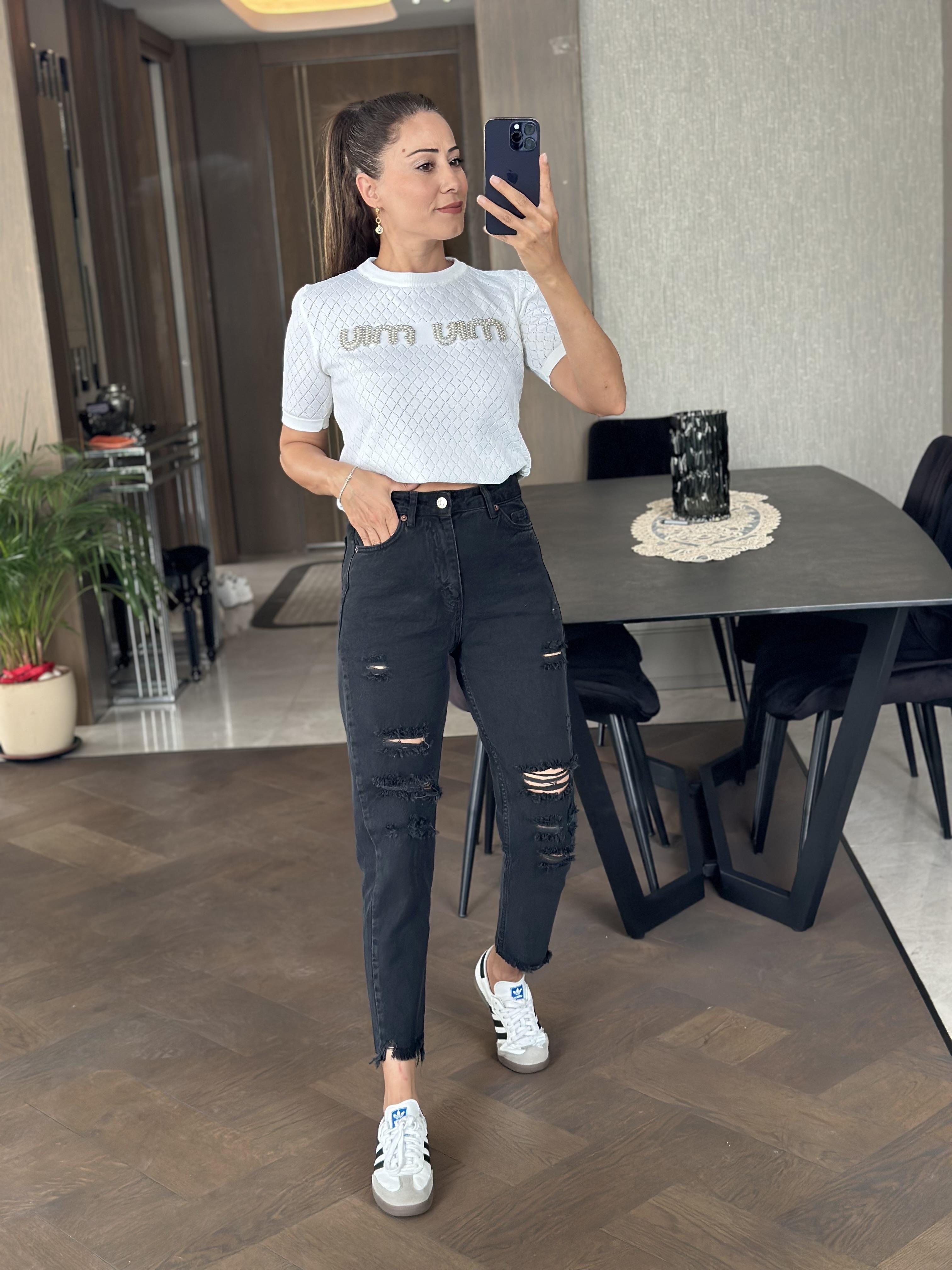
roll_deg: +4.3
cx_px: 476
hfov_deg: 30.3
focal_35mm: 48
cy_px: 635
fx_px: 1760
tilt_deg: -18.9
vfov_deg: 39.7
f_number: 1.78
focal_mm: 6.86
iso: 160
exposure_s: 1/60
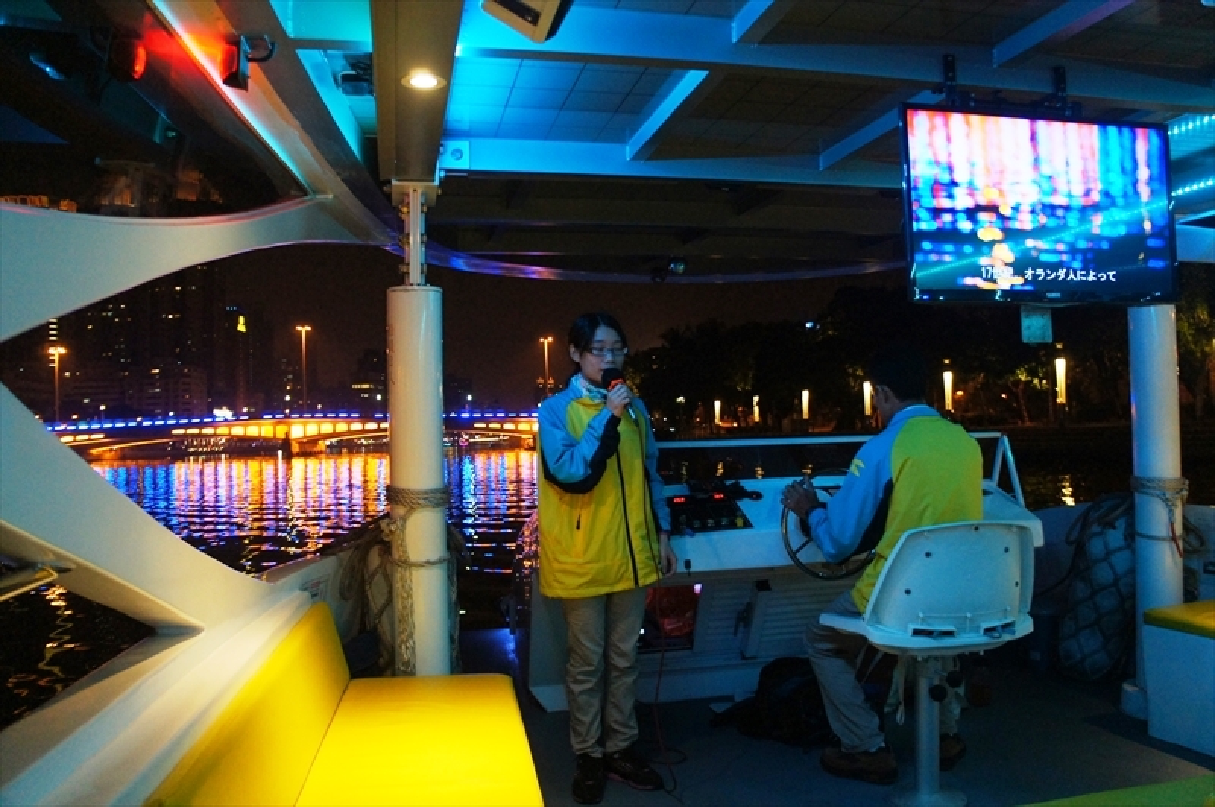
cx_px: 608
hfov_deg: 67.5
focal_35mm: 27
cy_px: 404
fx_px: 910
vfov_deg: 47.8
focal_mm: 18
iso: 1600
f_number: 3.5
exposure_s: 1/60
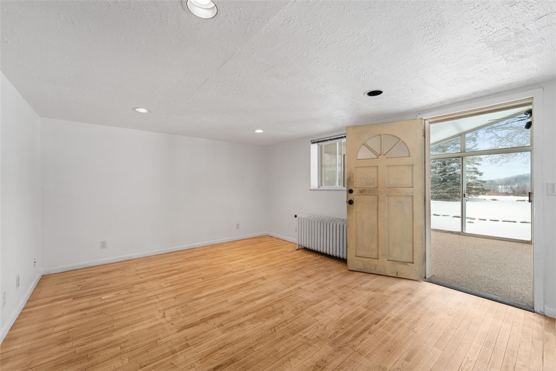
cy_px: 186
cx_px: 278
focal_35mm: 14
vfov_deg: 81.2
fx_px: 216
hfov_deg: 104.3
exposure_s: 1/8
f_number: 8
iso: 400
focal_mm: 14
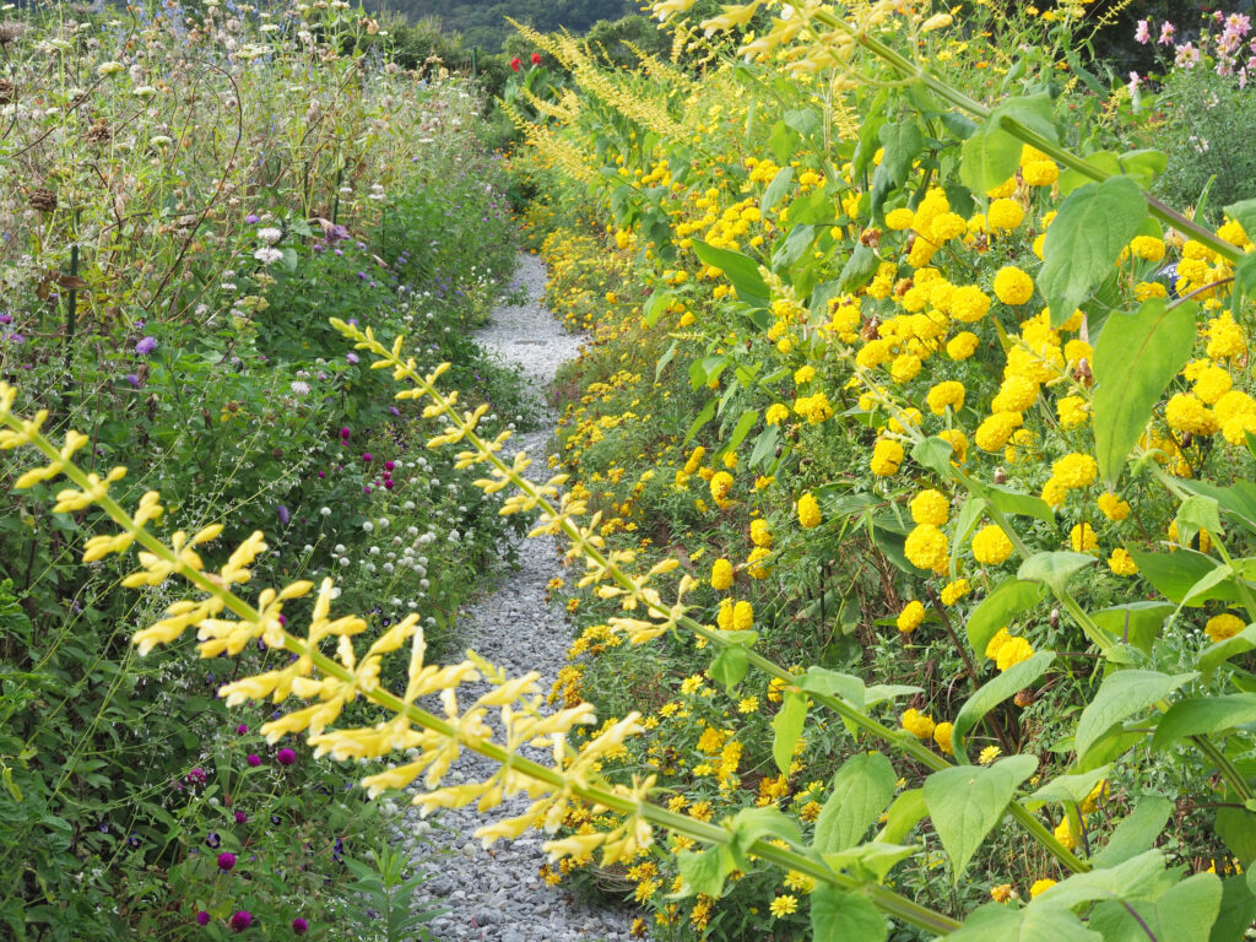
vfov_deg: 25.2
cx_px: 628
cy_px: 471
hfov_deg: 33.2
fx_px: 2104
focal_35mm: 58
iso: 200
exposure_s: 1/100
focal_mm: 29
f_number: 11
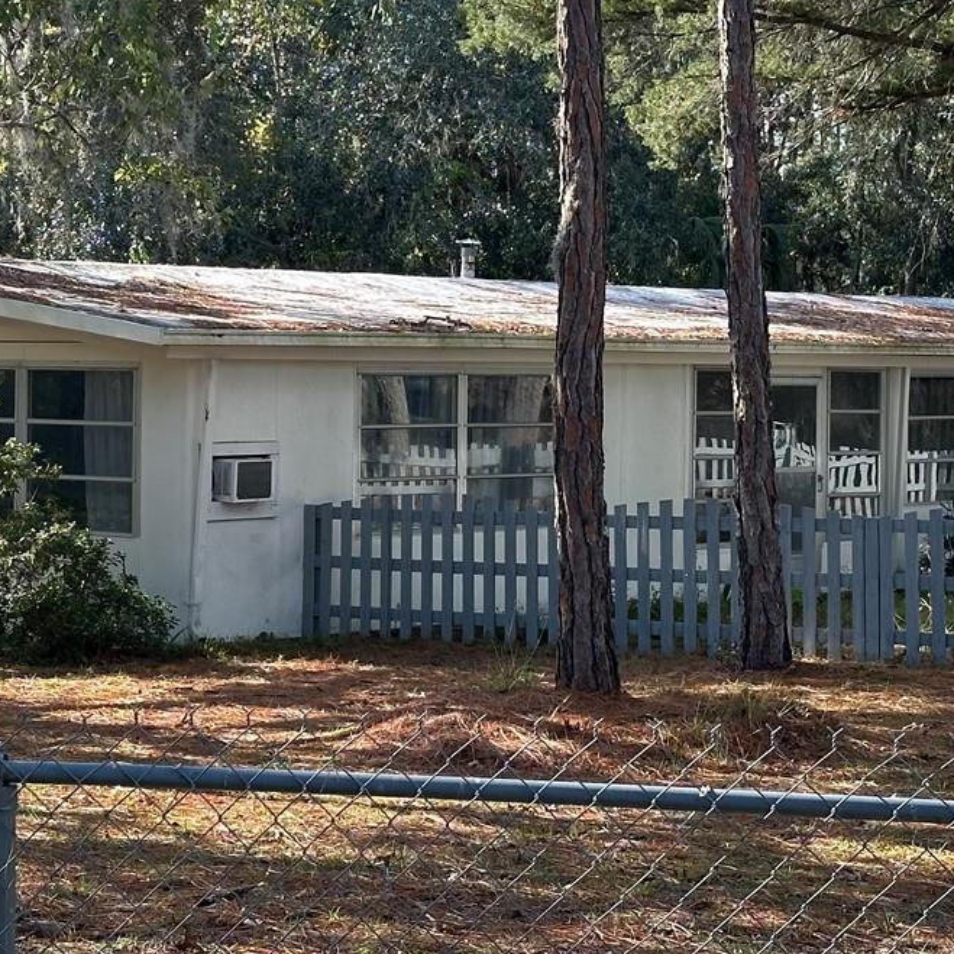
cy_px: 347
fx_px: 3212
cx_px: 421
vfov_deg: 16.9
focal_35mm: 103
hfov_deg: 16.9
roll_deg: -0.5
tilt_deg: -1.0
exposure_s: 1/843
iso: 64
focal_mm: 6.86
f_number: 1.78
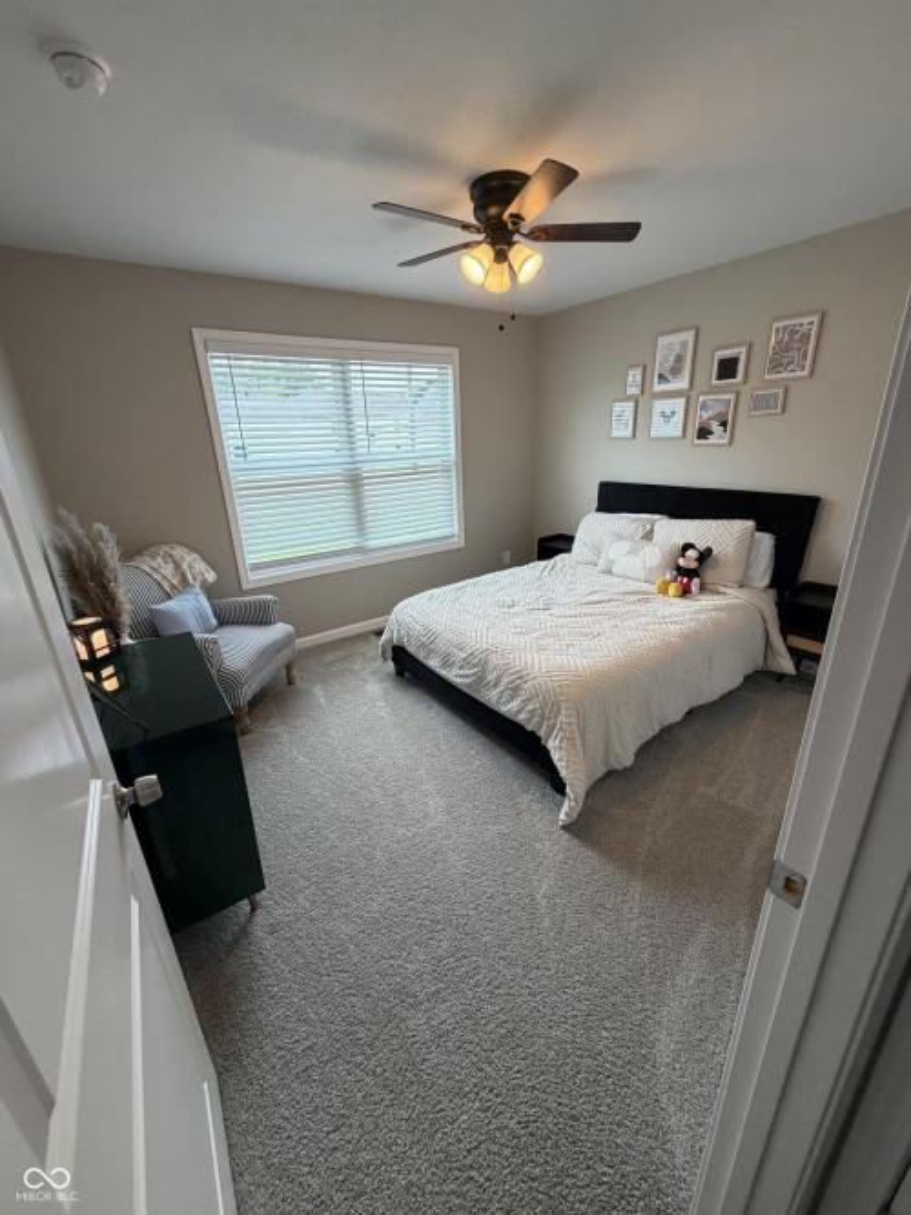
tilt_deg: -18.8
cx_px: 456
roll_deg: +2.2
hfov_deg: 85.7
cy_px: 608
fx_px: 491
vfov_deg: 102.1
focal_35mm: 14
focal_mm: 2.22
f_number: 2.2
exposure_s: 1/120
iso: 160
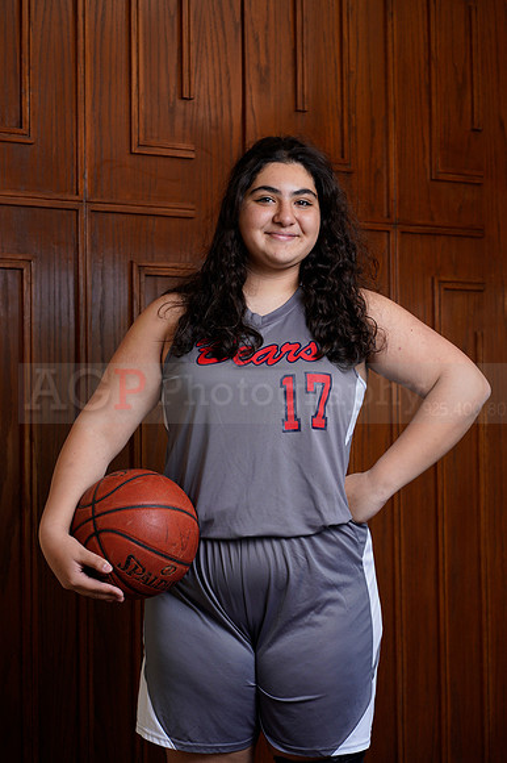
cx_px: 254
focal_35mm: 85
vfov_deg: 23.9
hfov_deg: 16.1
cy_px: 382
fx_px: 1798
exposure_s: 1/250
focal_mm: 85
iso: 200
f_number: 5.6
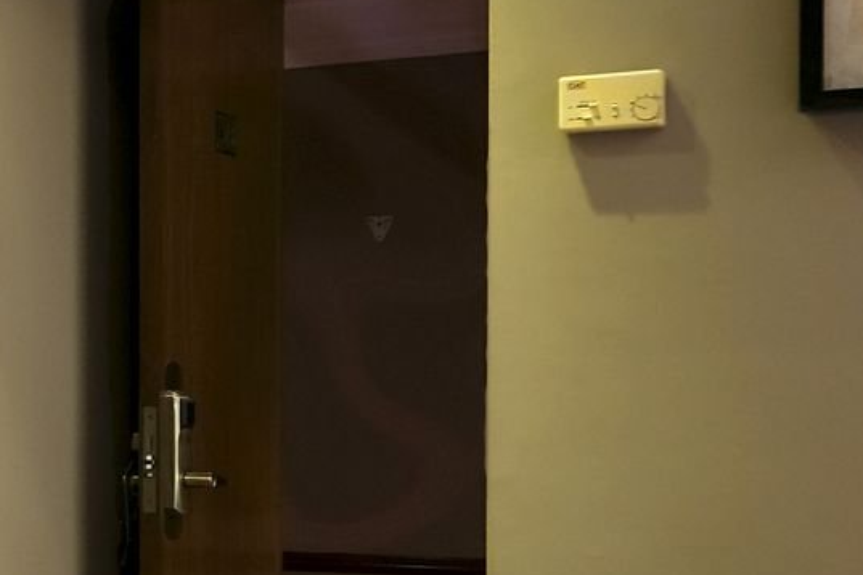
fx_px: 2277
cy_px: 508
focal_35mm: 95
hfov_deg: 15.0
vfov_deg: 14.3
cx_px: -1099
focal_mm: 11.5
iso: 200
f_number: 7.1
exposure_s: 1
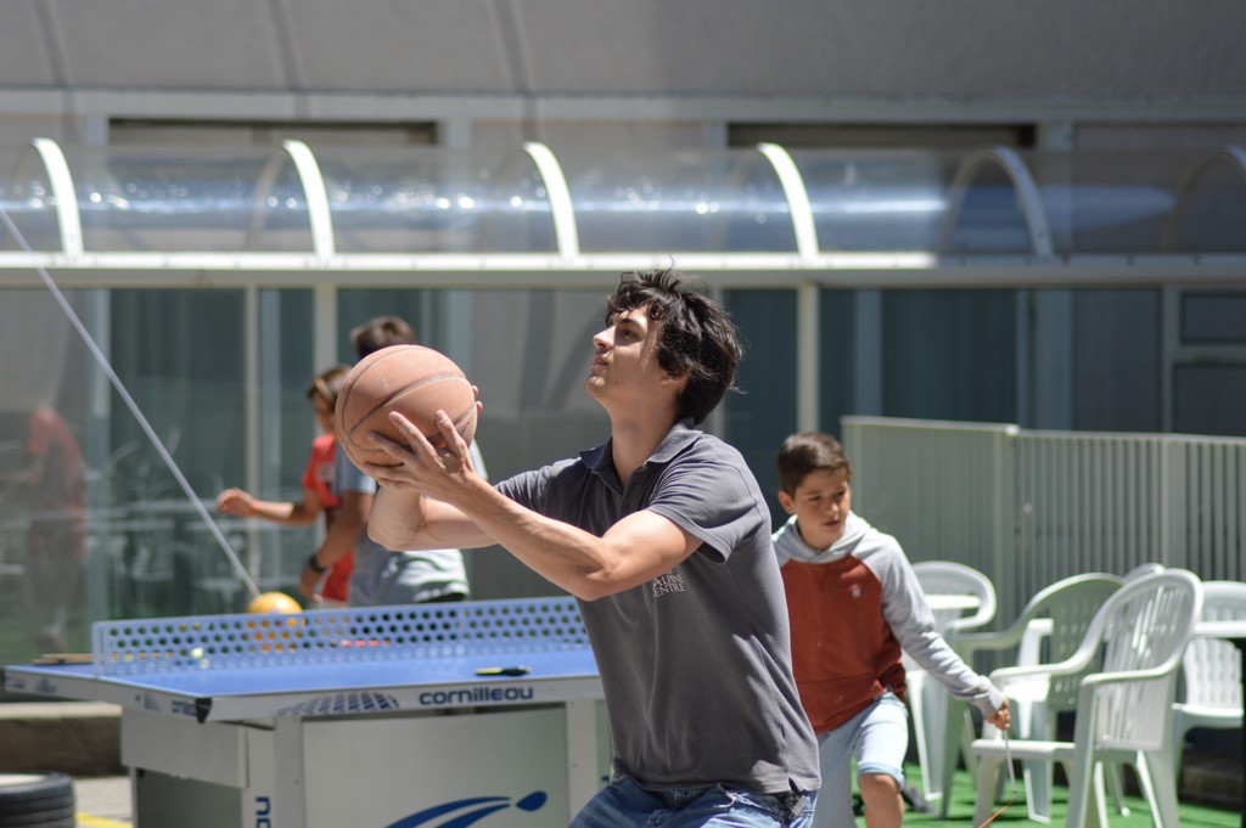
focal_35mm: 202
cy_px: 414
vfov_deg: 6.8
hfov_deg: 10.2
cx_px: 623
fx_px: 7003
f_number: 4.2
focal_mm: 135
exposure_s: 1/1000
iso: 180
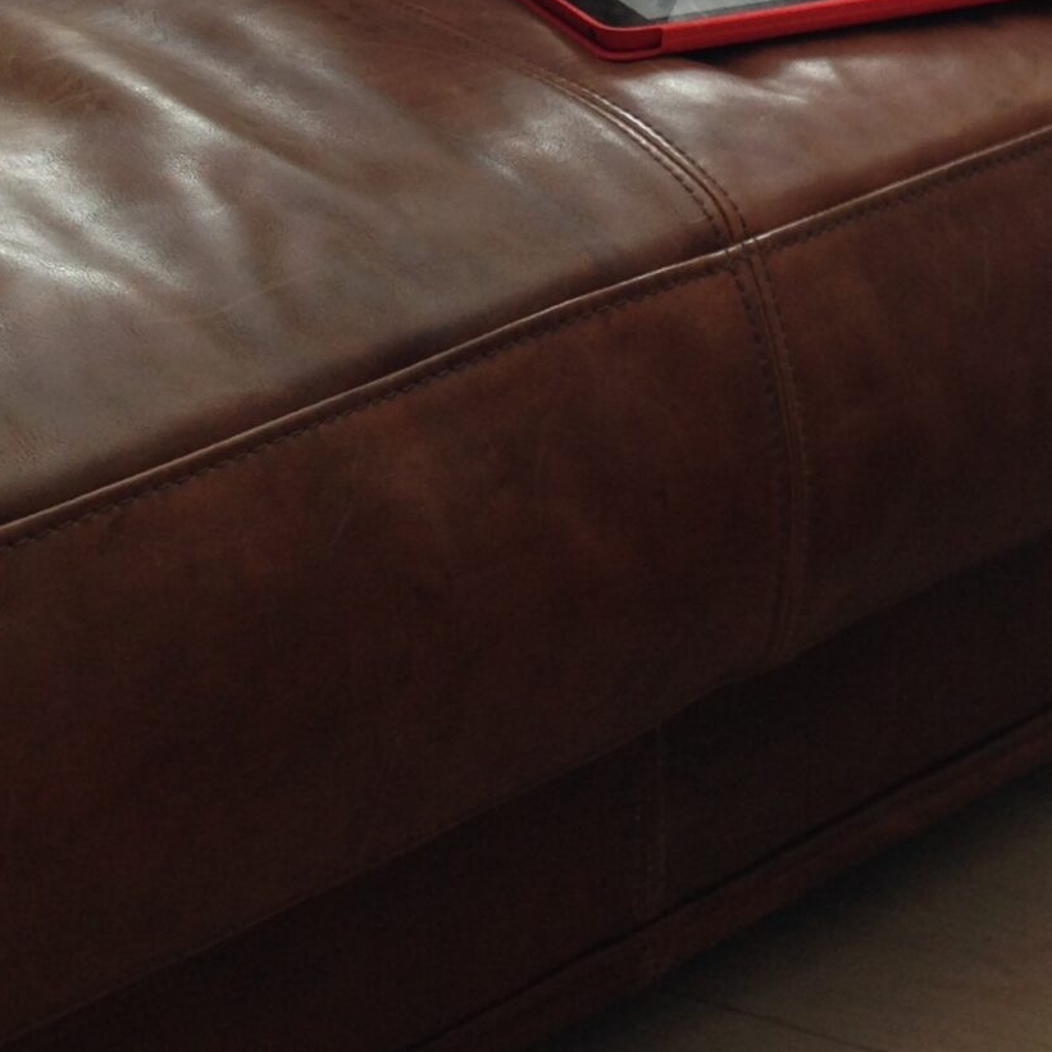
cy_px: -404
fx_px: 3129
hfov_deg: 18.9
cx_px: 806
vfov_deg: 17.6
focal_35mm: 91
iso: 64
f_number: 2.4
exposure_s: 1/30
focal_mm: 4.12
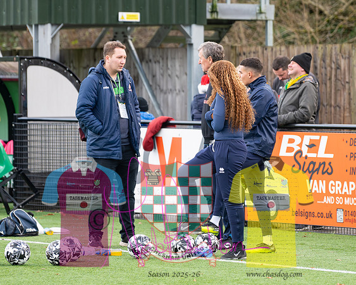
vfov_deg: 5.7
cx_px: 172
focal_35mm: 273
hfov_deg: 7.1
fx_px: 2879
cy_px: 119
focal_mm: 139
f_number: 2.8
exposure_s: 1/1600
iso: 800
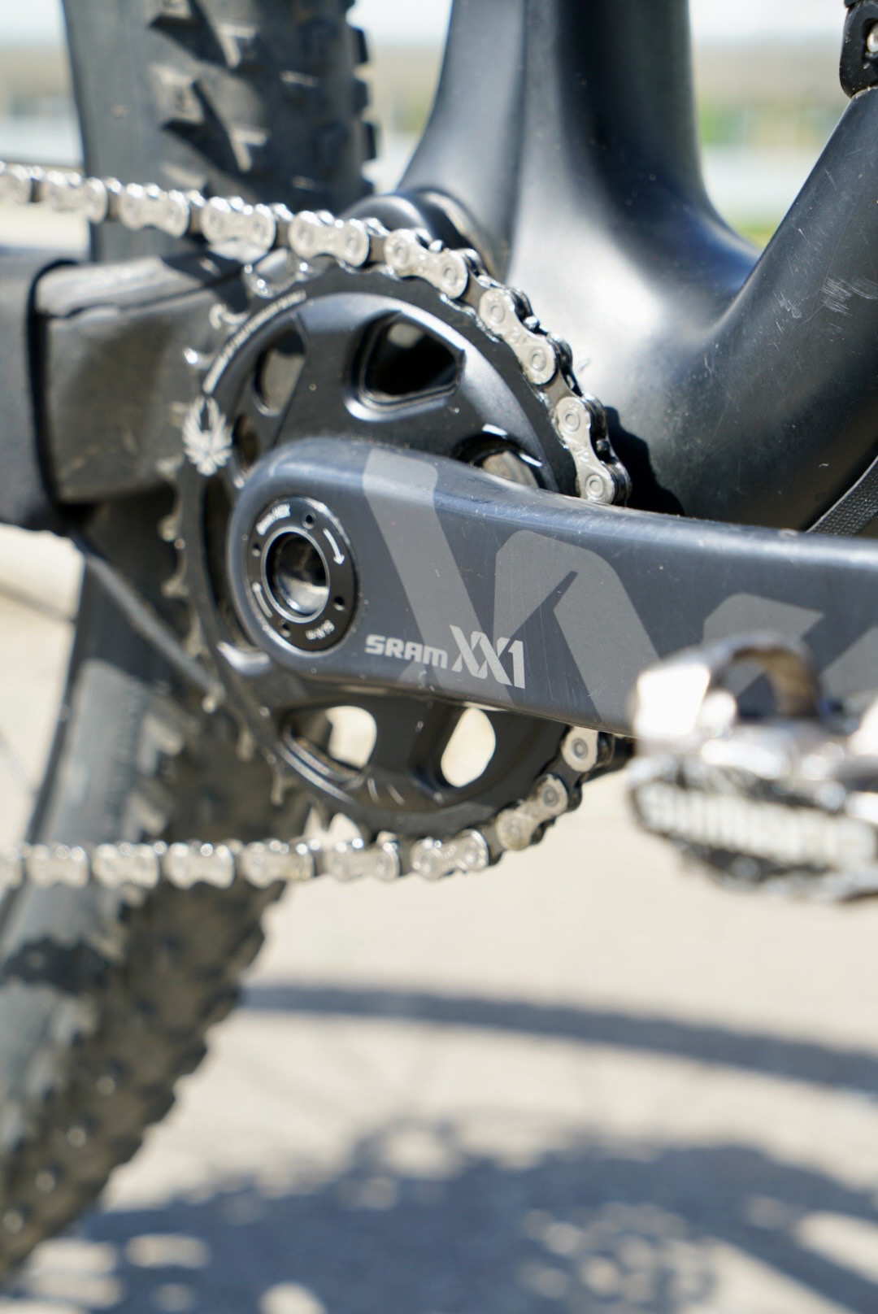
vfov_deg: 28.8
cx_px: 439
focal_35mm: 70
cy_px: 657
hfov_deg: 19.5
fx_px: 2556
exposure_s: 1/160
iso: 100
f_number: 7.1
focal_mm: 70
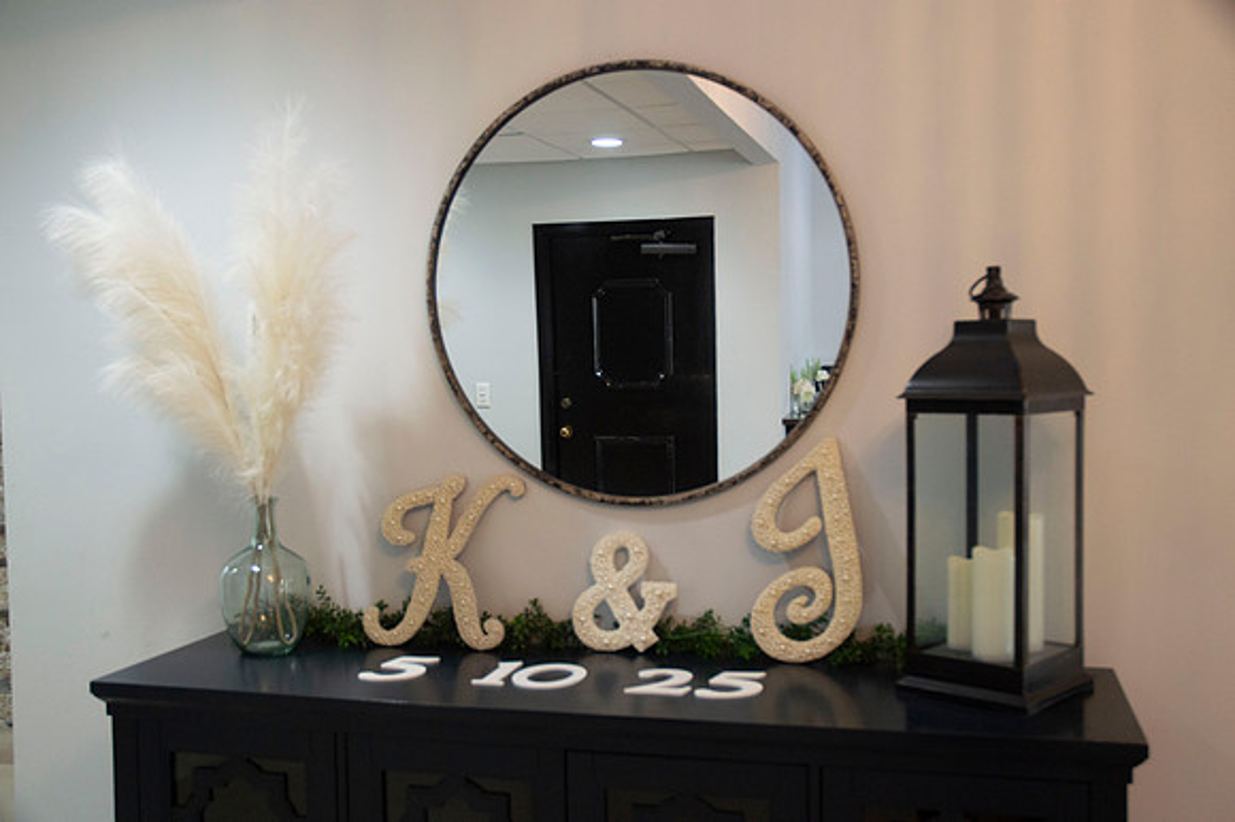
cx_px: 618
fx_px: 1286
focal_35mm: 38
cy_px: 411
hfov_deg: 51.3
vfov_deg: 35.5
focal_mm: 25
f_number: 3.8
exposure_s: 1/40
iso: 800
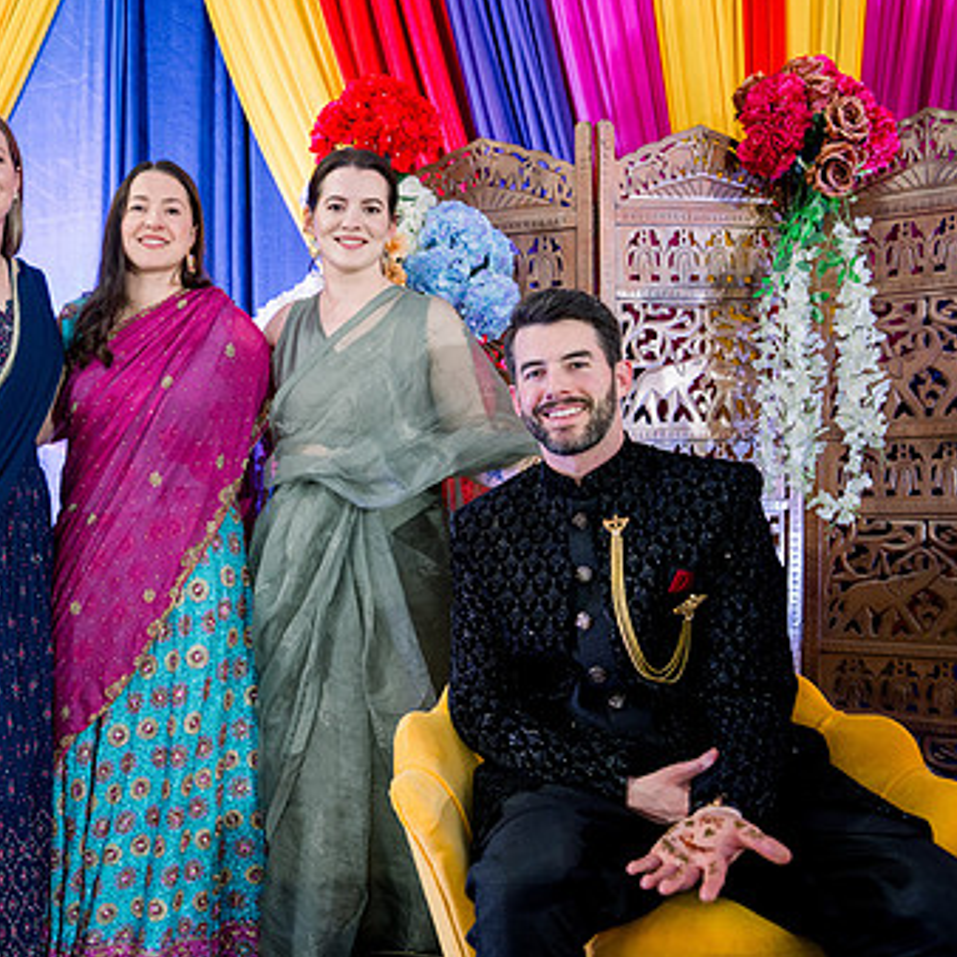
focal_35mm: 35
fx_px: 1095
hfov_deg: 45.6
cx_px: 241
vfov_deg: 47.1
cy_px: 531
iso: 1250
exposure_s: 1/125
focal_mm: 24
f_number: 2.8
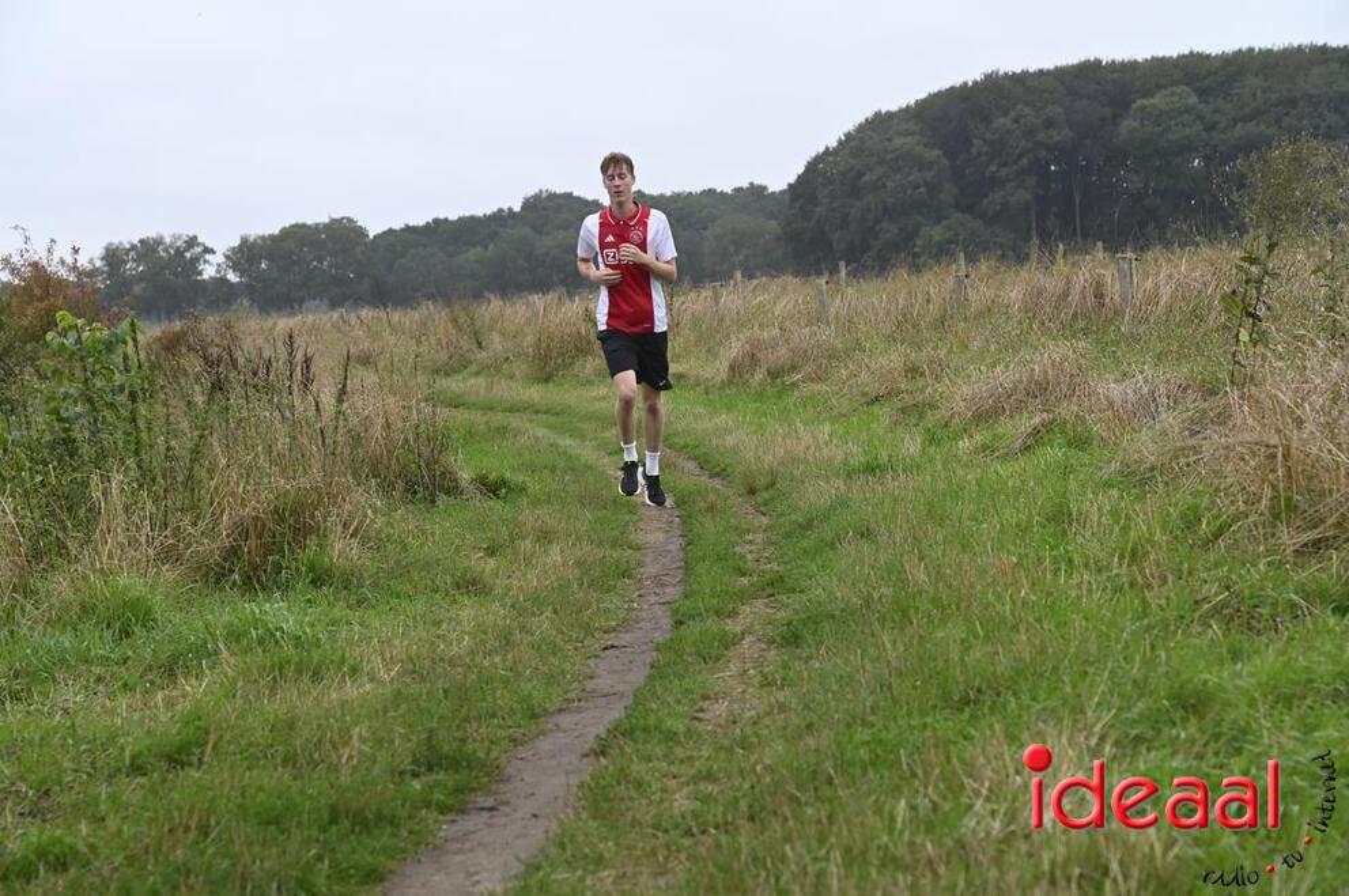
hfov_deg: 28.9
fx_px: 2620
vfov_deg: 19.4
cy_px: 448
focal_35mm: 70
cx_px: 674
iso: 400
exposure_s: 1/320
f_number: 5.6
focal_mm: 70
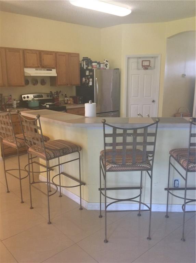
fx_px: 242
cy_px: 132
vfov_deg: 56.9
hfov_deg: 44.0
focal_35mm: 32
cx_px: 98
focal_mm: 3.3
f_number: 2.4
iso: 80
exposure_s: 1/24
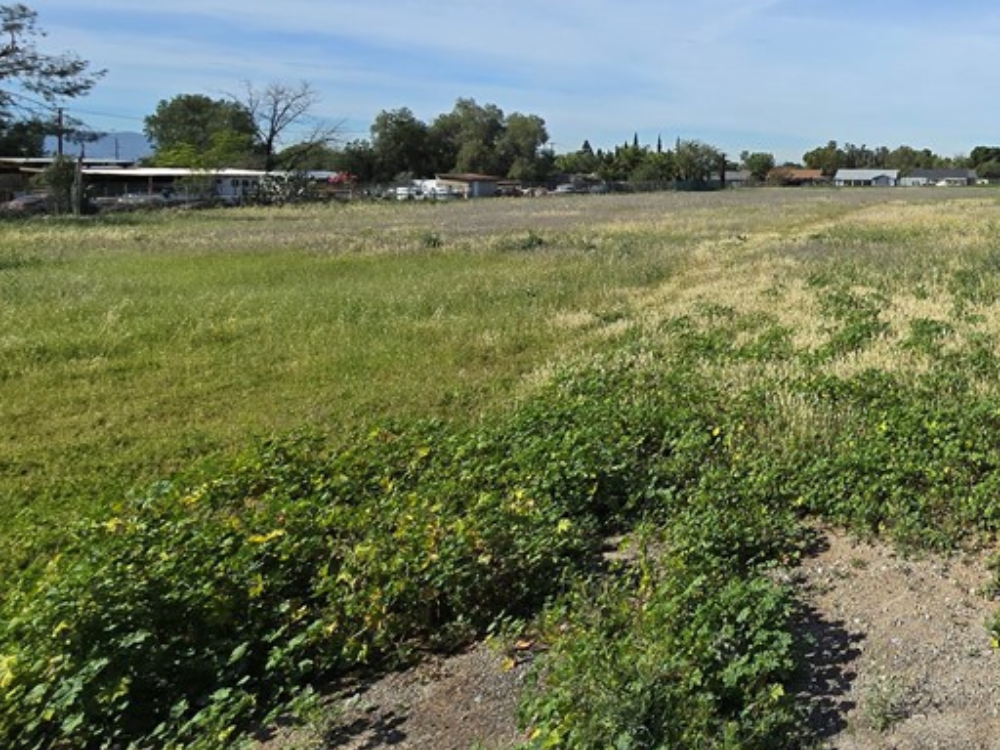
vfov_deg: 50.8
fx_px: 751
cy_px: 186
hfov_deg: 53.8
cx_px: 984
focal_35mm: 26
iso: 50
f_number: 2.2
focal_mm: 2.2
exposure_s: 1/3840
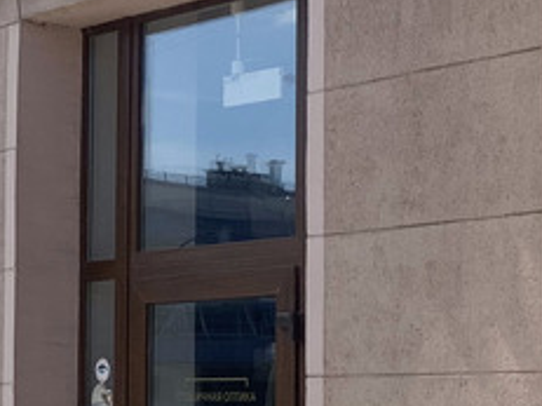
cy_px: 230
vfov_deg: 11.0
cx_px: -47
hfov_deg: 14.3
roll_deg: -2.1
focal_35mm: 135
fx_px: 2113
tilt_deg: +5.9
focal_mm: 4.25
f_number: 1.8
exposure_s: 1/871
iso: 25
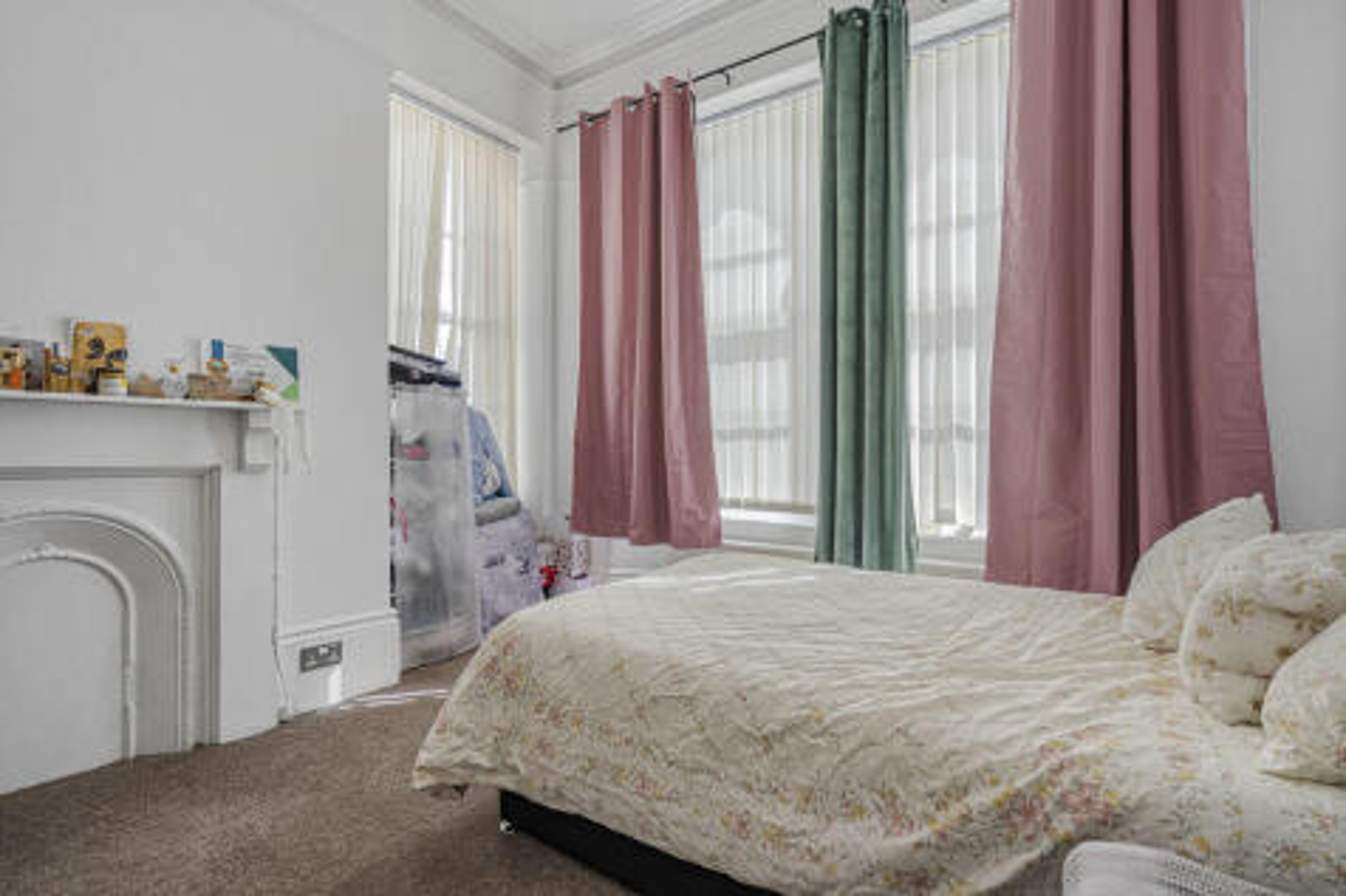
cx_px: 673
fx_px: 598
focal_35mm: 16
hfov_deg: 96.8
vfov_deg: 73.7
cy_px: 448
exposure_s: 1/13
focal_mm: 16
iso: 160
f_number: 6.3
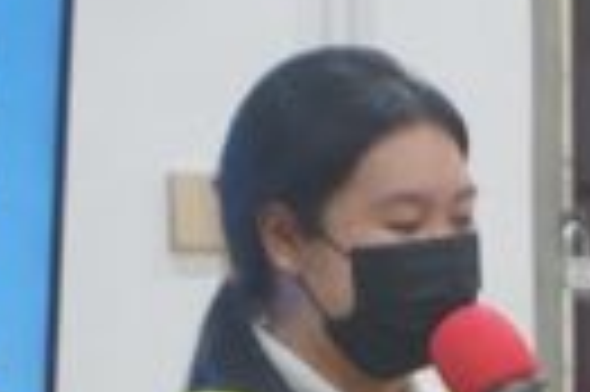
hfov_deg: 7.5
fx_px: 4501
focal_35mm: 275
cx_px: 369
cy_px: 505
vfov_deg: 5.0
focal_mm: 50
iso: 3200
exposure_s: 1/80
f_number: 5.6
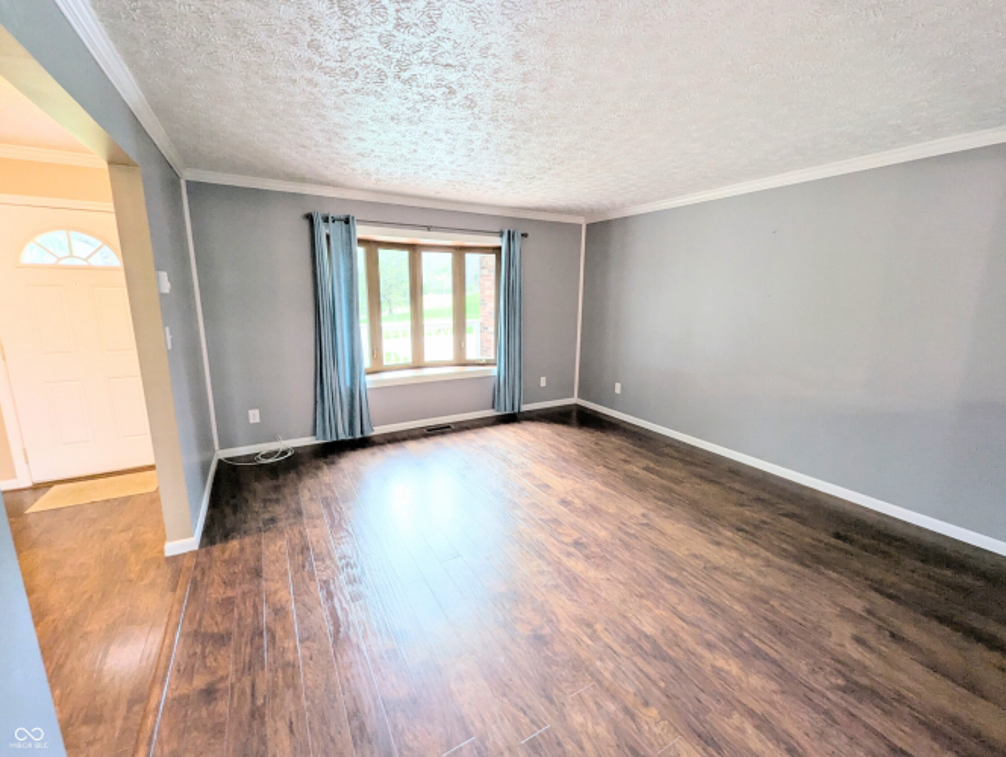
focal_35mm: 13
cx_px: 503
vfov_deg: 90.1
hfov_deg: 106.1
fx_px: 378
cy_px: 378
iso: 55
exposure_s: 1/30.2
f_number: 2.2
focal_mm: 1.95
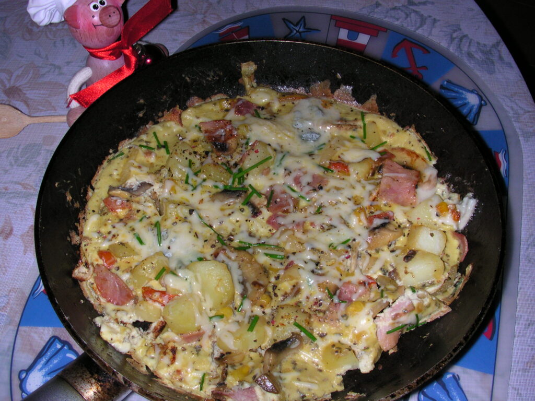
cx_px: 268
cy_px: 200
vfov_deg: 38.7
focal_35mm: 37
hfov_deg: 50.1
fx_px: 572
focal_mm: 5.6
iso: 100
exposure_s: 1/60
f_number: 4.5
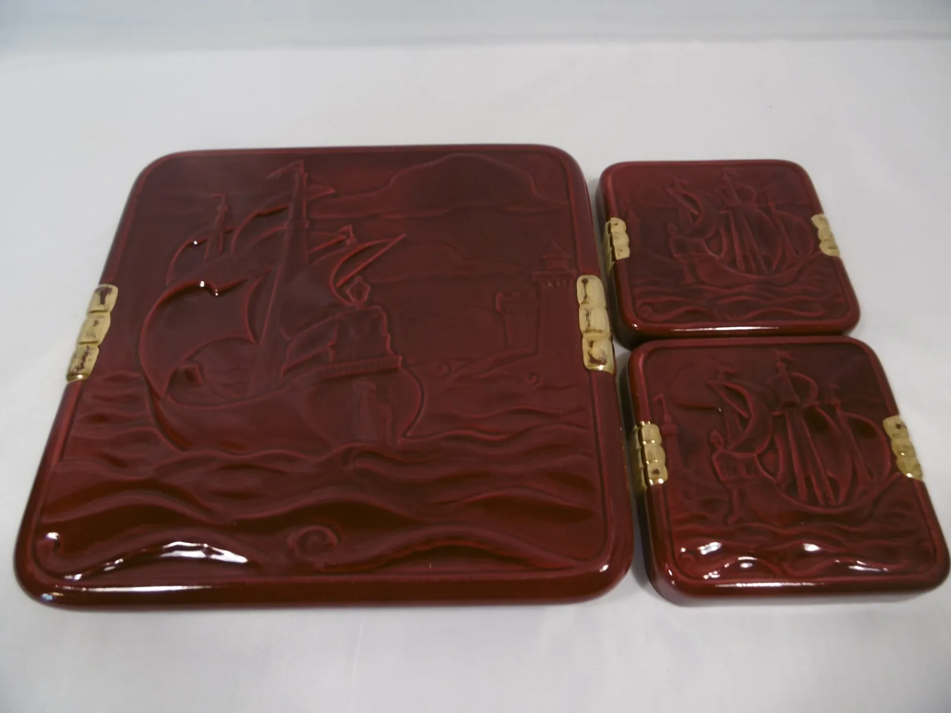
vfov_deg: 56.8
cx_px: 476
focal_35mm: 24
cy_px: 356
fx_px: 659
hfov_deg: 71.6
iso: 100
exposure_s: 1/25
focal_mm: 4.3
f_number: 3.1
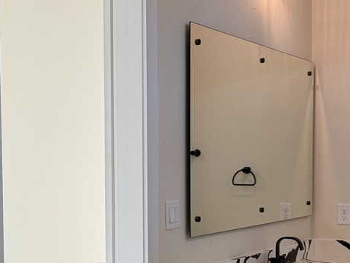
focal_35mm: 74
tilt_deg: -3.1
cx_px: 94
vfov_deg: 19.7
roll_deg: +1.7
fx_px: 748
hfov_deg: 26.1
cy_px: 202
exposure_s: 1/120
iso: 100
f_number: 1.78
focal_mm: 6.76
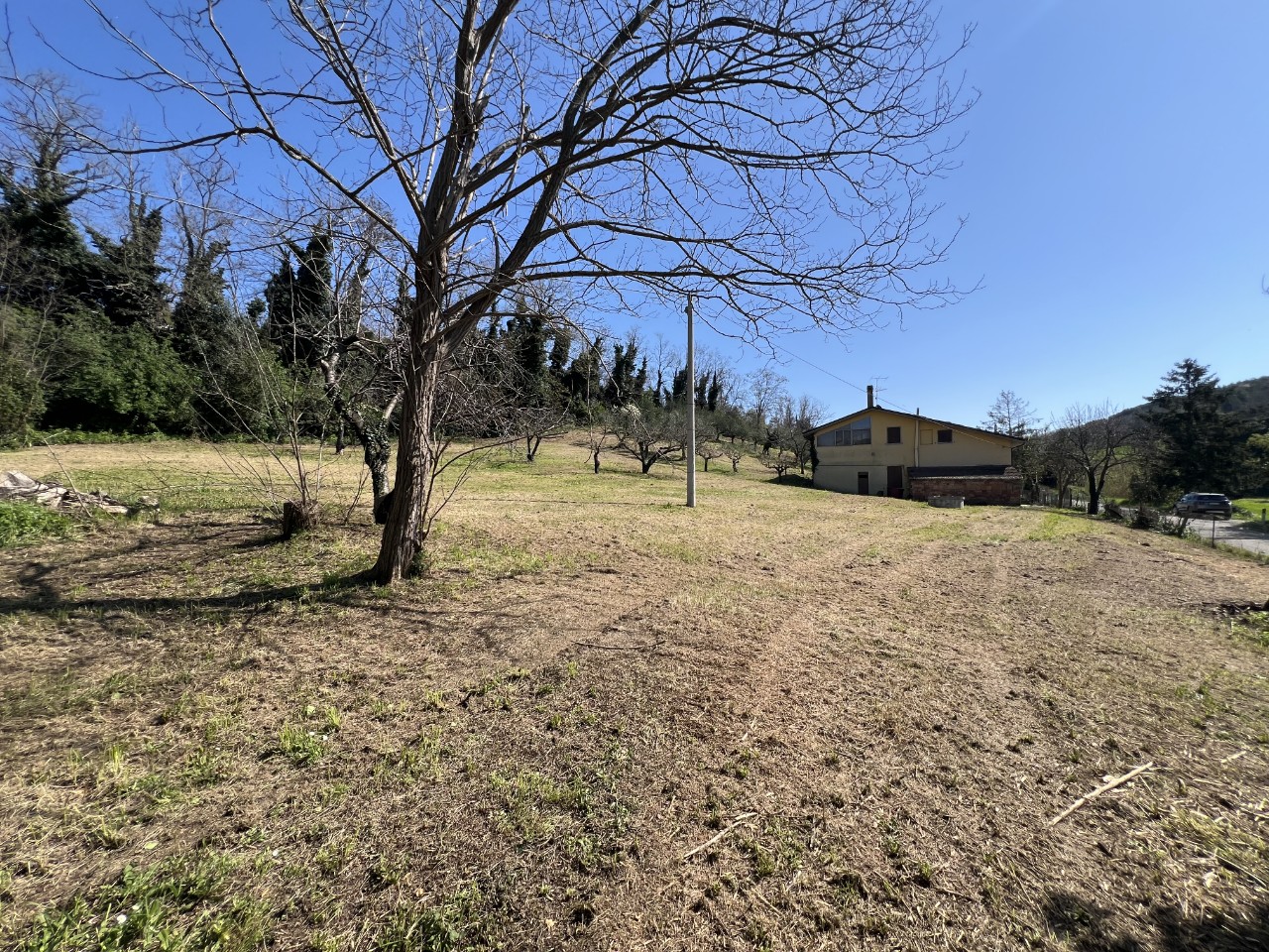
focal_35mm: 13
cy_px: 476
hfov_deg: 106.2
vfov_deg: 89.9
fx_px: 477
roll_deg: -1.3
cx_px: 634
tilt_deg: +3.7
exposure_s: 1/1248
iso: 32
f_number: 1.8
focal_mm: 1.57
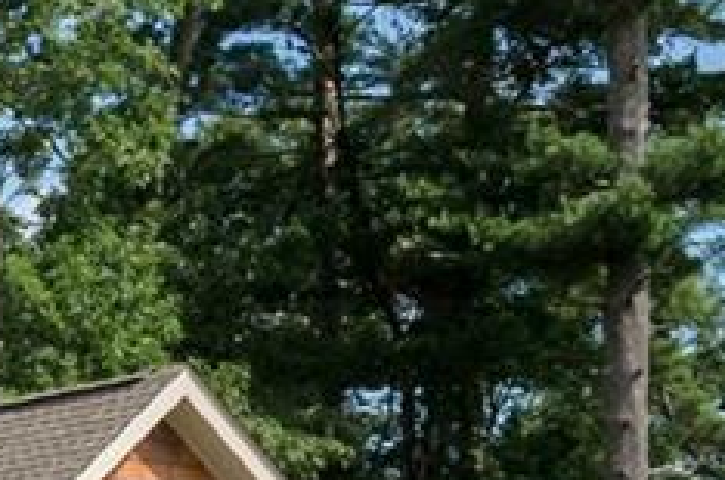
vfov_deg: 6.8
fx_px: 3959
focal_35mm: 197
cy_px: 720
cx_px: -790
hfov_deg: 9.7
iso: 250
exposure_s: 1/1600
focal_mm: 30
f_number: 7.1
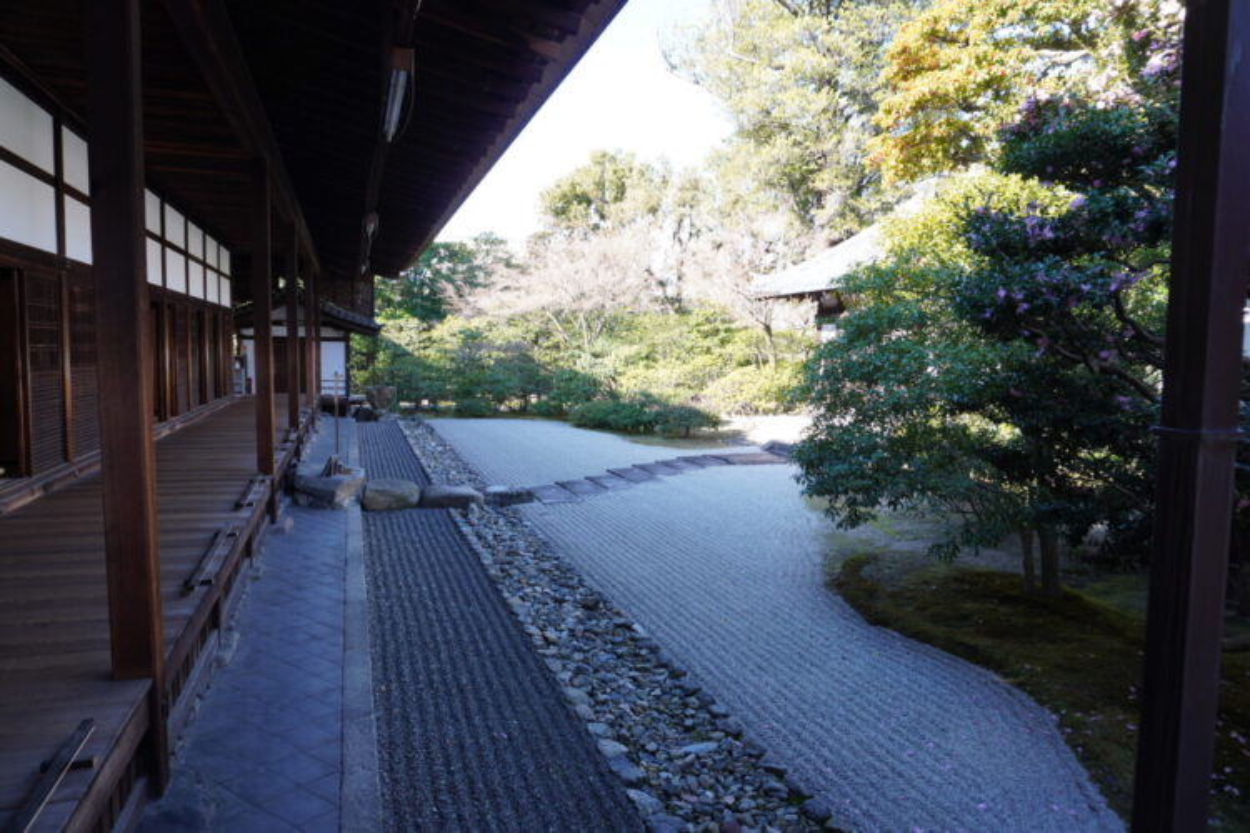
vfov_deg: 53.1
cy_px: 416
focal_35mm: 24
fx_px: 833
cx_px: 625
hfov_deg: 73.7
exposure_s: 1/80
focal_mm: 16
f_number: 4.5
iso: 100
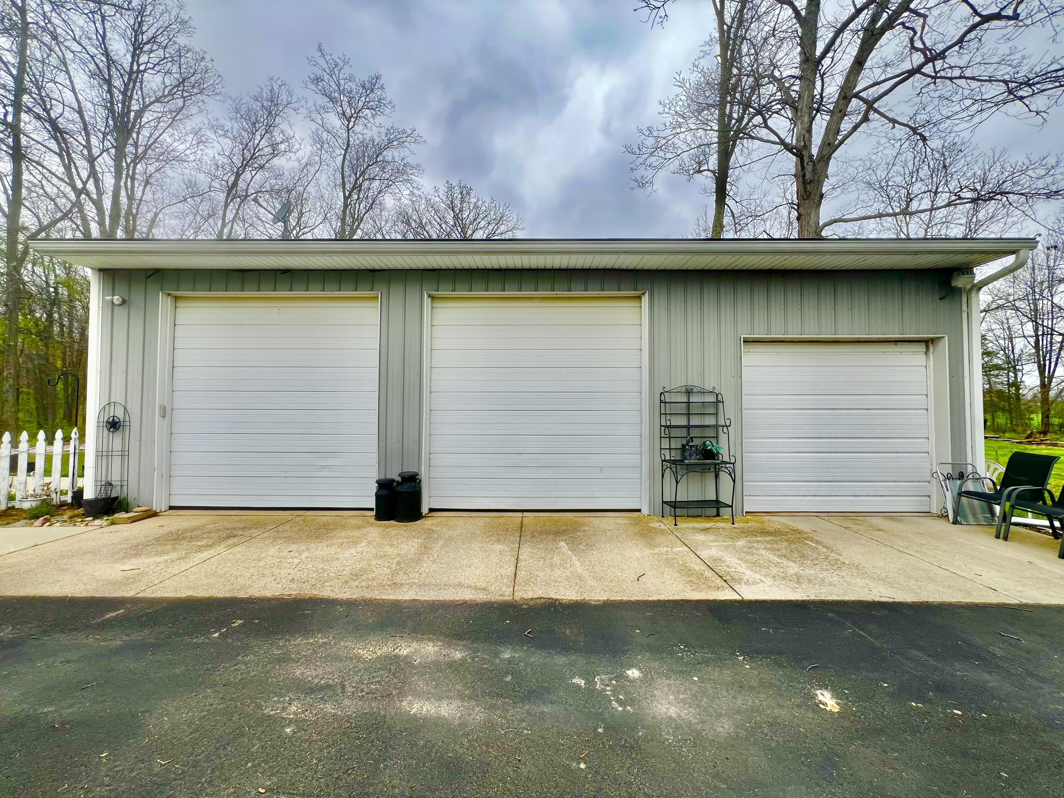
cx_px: 532
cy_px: 399
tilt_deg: +1.6
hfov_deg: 106.2
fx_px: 400
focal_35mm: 13
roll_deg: +0.3
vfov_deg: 89.9
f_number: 1.8
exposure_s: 1/1054
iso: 32
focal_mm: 1.57
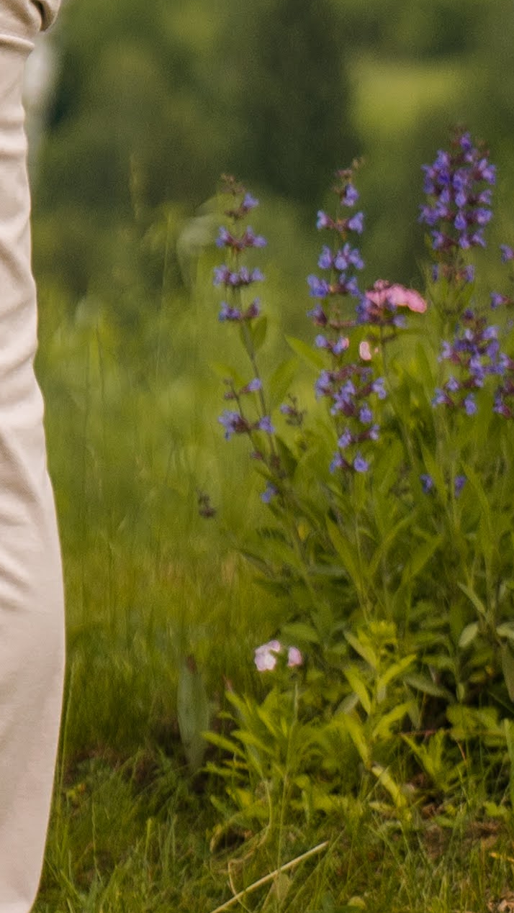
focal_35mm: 355
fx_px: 8600
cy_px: -149
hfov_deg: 3.4
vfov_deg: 6.1
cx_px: -405
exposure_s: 1/1600
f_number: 2.8
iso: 100
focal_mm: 70
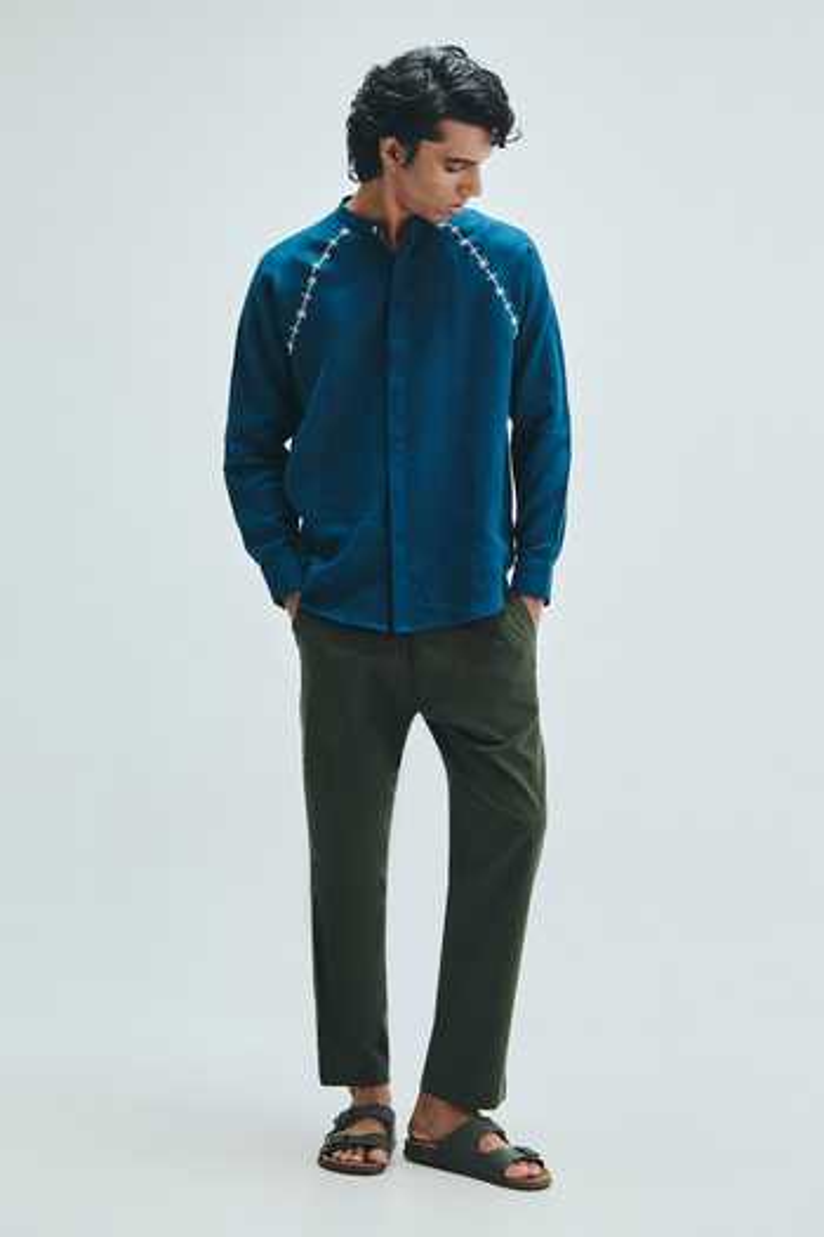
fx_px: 2060
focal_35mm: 60
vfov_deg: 33.4
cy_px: 618
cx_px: 412
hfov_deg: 22.6
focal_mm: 60
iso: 400
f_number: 8
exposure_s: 1/125
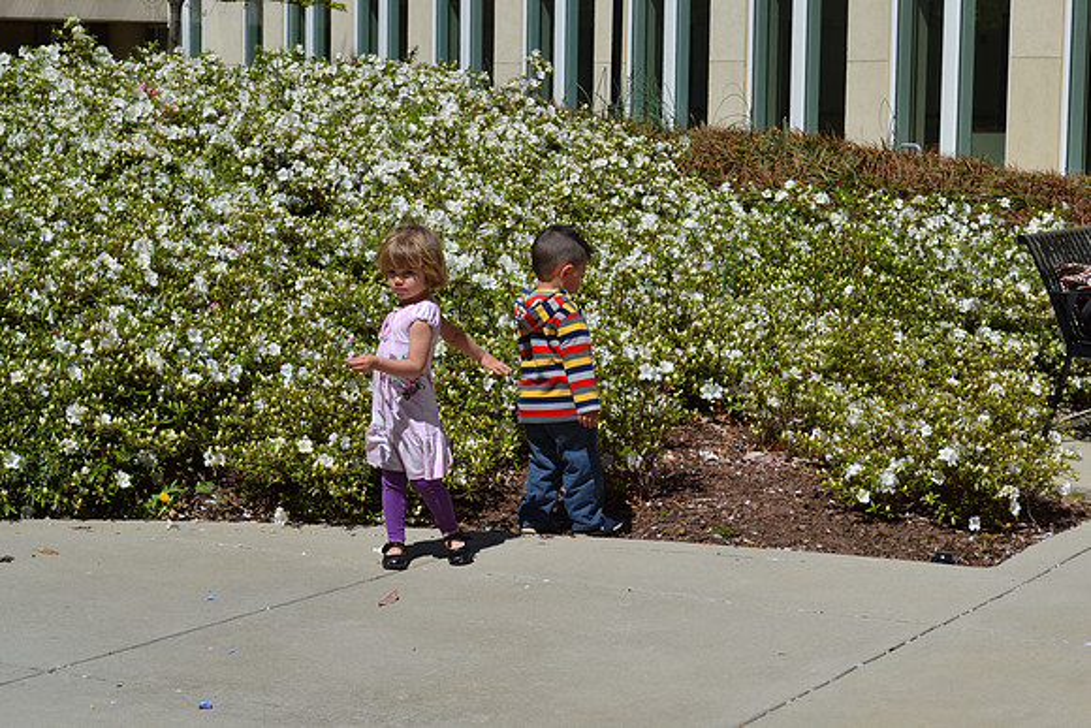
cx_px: 546
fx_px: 2501
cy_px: 364
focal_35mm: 82
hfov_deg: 24.6
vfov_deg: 16.6
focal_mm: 55
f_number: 9
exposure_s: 1/320
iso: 100
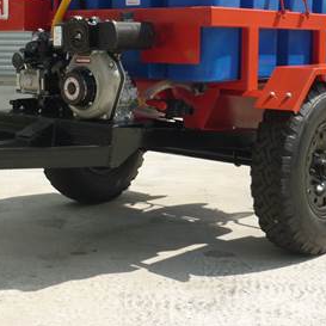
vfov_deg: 26.5
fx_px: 682
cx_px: 104
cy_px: 72
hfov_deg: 26.7
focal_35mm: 64
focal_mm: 5.5
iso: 80
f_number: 8
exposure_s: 1/125
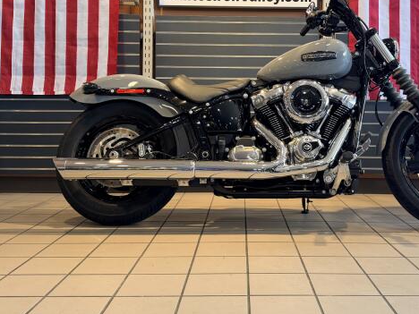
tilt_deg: +1.1
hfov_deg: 45.5
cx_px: 257
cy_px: 98
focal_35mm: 41
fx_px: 496
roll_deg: -0.8
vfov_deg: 34.7
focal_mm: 6.76
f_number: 1.78
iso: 200
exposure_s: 1/120
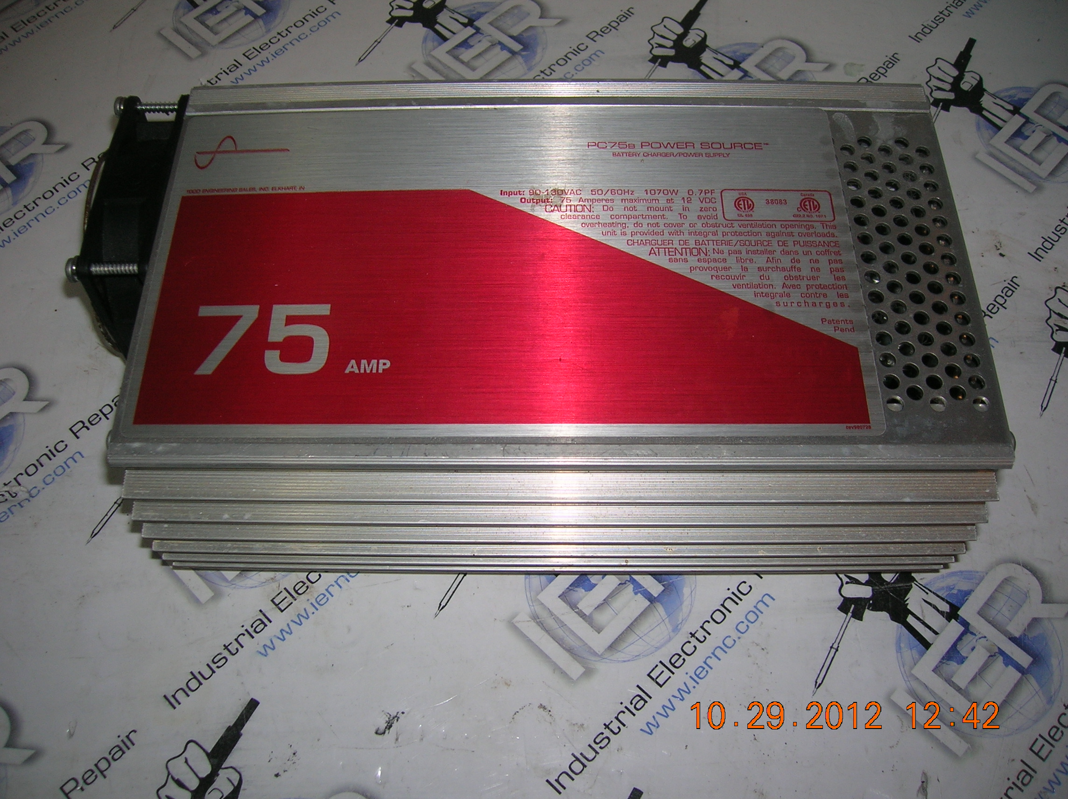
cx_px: 534
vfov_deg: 41.7
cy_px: 400
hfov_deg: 54.0
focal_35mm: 34
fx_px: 1048
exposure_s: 1/60.1
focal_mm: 5.7
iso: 50
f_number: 2.9
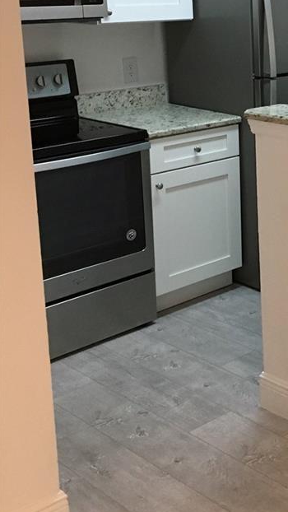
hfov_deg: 18.4
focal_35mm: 61
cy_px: 134
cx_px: 369
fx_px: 828
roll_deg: +0.7
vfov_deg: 33.7
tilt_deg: -11.7
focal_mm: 4.15
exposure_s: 1/30
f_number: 2.2
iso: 125
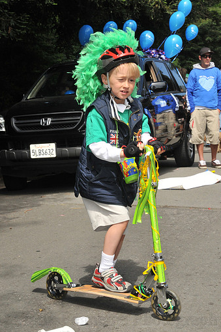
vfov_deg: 27.0
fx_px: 692
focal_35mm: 75
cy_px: 161
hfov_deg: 18.1
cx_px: 110
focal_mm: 44
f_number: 16
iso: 400
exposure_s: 1/320
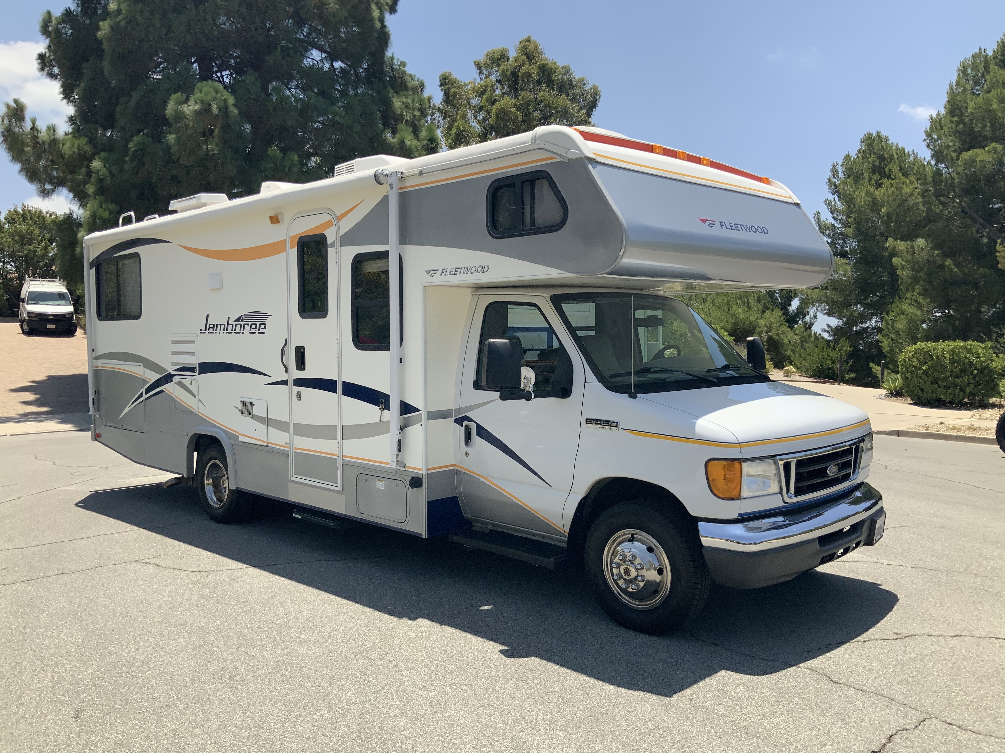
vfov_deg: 48.2
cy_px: 376
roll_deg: +0.3
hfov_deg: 61.7
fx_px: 842
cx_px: 502
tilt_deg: -2.3
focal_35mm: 29
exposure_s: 1/1912
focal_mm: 3
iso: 20
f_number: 1.8
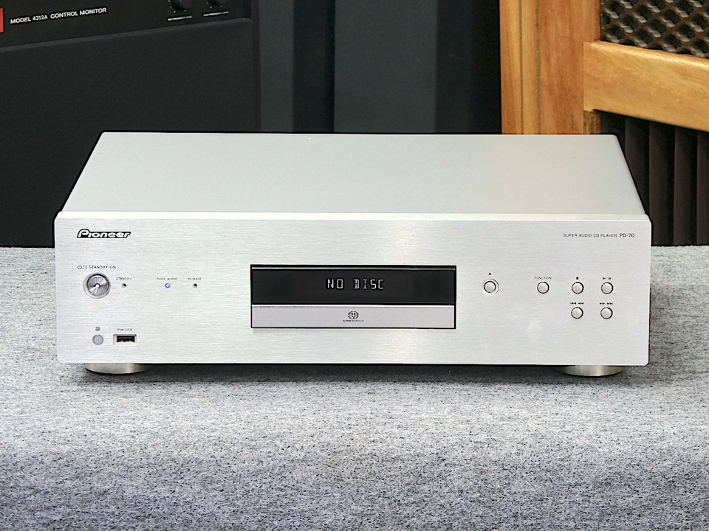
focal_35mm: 135
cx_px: 354
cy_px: 266
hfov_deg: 14.6
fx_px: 2765
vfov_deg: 11.0
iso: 200
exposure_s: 1/6
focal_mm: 24.2
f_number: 5.3
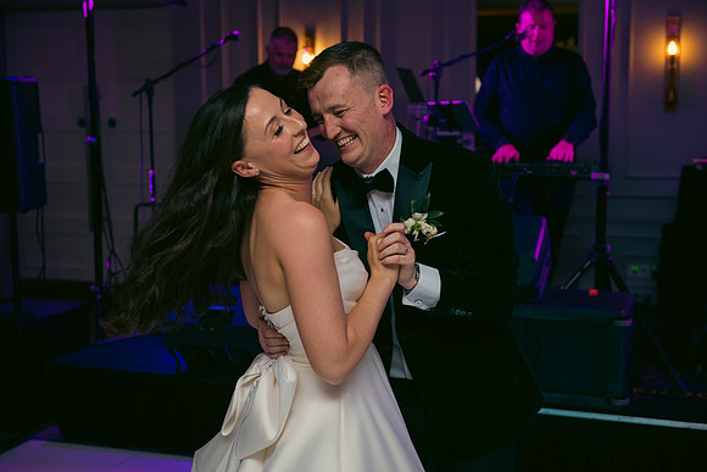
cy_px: 236
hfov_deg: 36.2
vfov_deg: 24.6
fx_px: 1080
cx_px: 354
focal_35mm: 55
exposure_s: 1/160
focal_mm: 55
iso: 800
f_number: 3.5
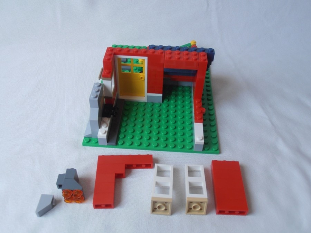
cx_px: 156
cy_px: 116
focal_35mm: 37
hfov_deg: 50.1
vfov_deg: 38.7
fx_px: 332
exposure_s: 1/60
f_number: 3.9
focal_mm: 6.61
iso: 80
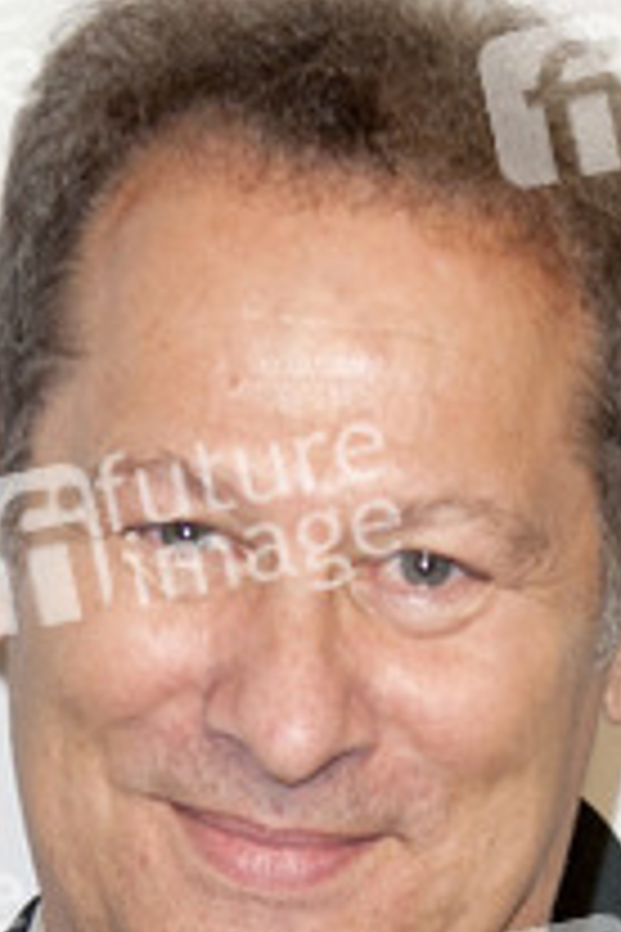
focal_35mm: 85
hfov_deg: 16.1
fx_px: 2199
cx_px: 304
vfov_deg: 23.5
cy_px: 756
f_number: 4
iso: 500
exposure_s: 1/400
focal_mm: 44
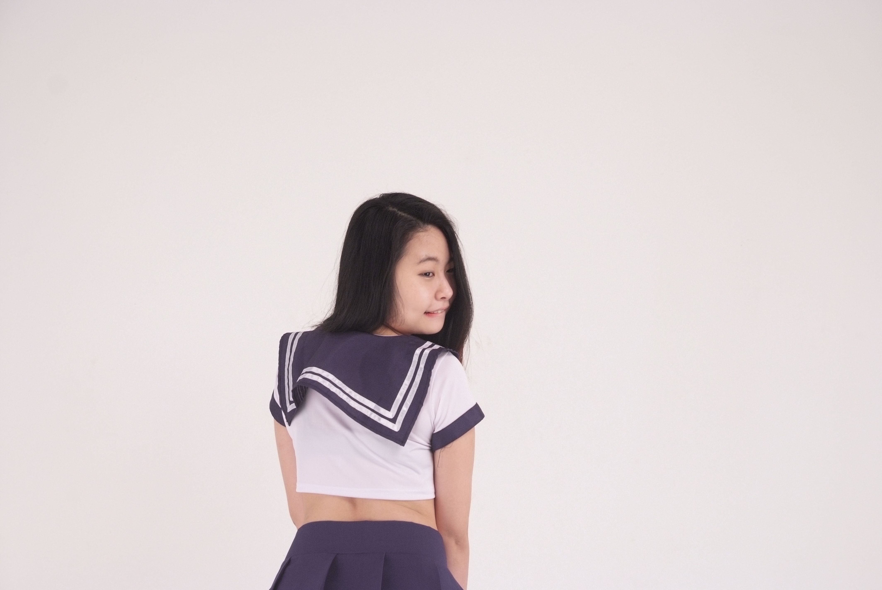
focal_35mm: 69
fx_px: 1692
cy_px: 295
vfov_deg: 19.8
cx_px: 441
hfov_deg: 29.2
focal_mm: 46
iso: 640
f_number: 5.6
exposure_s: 1/125
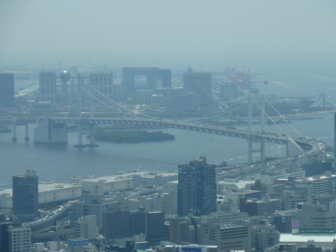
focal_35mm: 158
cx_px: 168
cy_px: 126
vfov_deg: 9.4
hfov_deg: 12.5
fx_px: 1534
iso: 80
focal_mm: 25.9
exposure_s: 1/500
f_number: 5.6
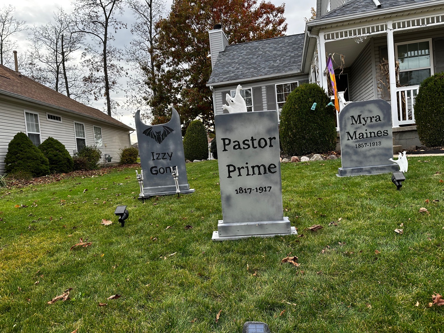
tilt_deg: -2.1
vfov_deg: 56.8
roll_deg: +4.6
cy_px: 166
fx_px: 308
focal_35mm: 24
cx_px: 222
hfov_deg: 71.6
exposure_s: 1/381
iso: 80
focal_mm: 6.86
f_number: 1.78
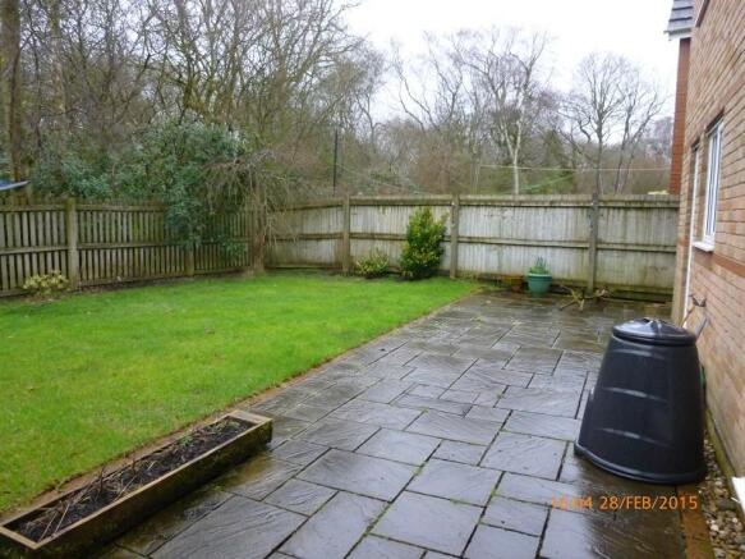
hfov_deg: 69.4
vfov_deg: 54.9
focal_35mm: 25
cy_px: 280
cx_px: 372
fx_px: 538
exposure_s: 1/160
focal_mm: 4.5
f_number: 3.1
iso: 400
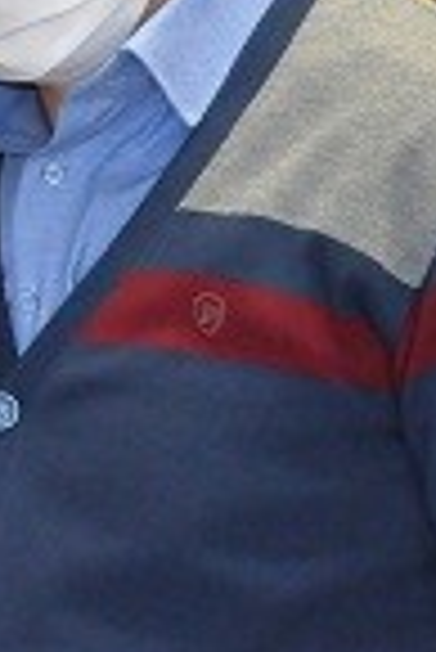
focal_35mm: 202
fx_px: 3659
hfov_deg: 6.6
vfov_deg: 10.1
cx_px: -512
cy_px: -83
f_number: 5.6
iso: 3200
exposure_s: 1/100
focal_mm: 35
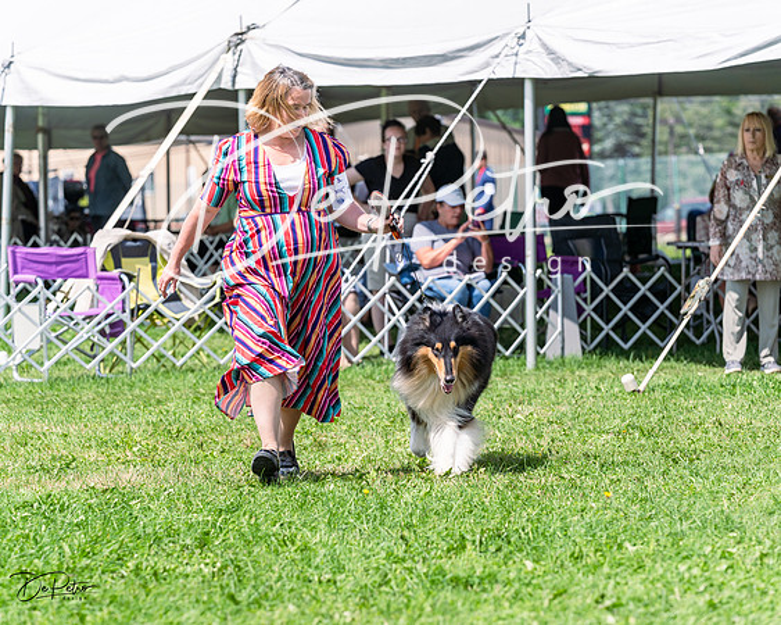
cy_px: 312
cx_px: 390
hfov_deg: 13.3
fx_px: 3357
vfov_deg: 10.6
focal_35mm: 145
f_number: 4.5
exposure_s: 1/1000
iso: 100
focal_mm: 129
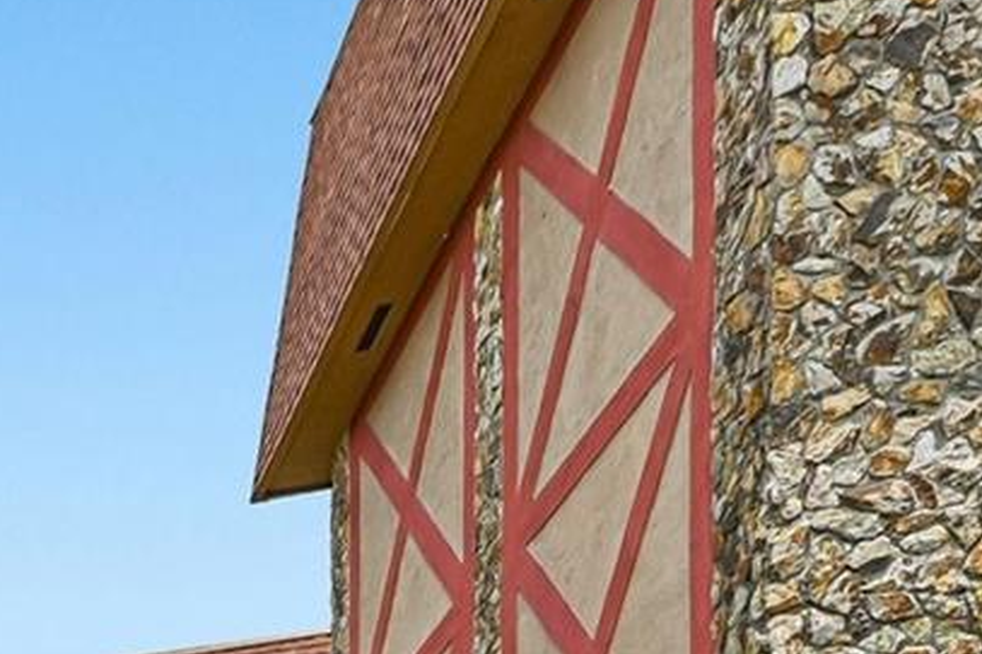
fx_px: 1500
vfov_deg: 19.7
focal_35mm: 55
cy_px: 1096
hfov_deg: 22.0
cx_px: -789
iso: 100
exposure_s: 1/320
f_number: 7.1
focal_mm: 14
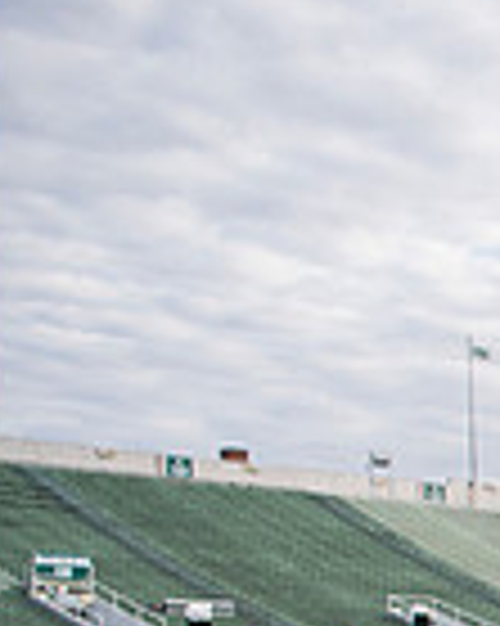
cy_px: 808
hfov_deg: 12.6
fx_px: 1741
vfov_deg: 18.9
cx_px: 1207
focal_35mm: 94
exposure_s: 1/500
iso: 110
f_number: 3.5
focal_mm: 24
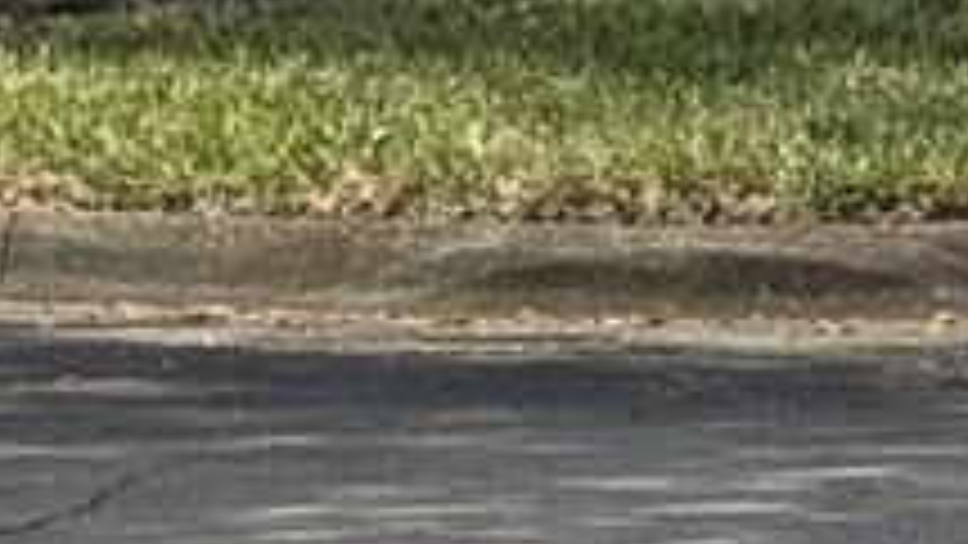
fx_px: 10012
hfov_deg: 5.5
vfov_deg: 3.1
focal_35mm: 390
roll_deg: -0.7
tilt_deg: +0.3
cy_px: -976
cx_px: 1711
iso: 64
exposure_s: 1/1395
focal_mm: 6.76
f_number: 1.78
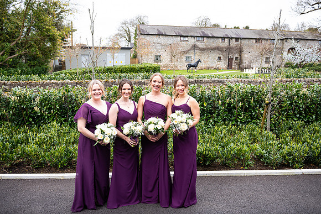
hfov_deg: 60.3
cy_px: 107
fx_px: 276
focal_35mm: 31
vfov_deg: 42.3
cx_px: 160
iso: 125
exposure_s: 1/250
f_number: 3.5
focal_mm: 31
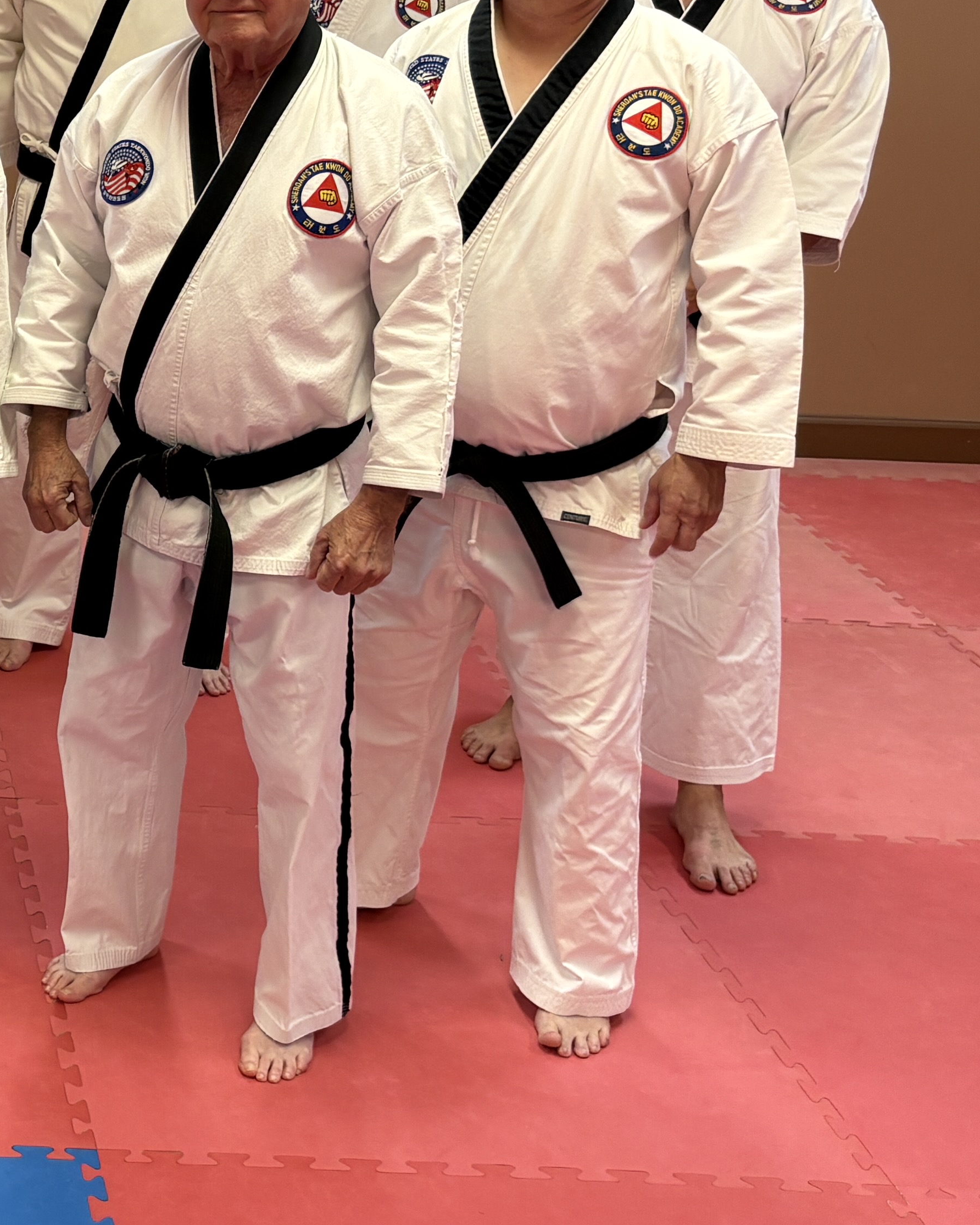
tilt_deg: -13.9
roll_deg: -2.2
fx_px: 2357
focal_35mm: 65
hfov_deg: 21.2
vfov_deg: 28.6
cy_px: 283
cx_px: -314
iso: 80
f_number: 1.6
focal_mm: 5.96
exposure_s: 1/60
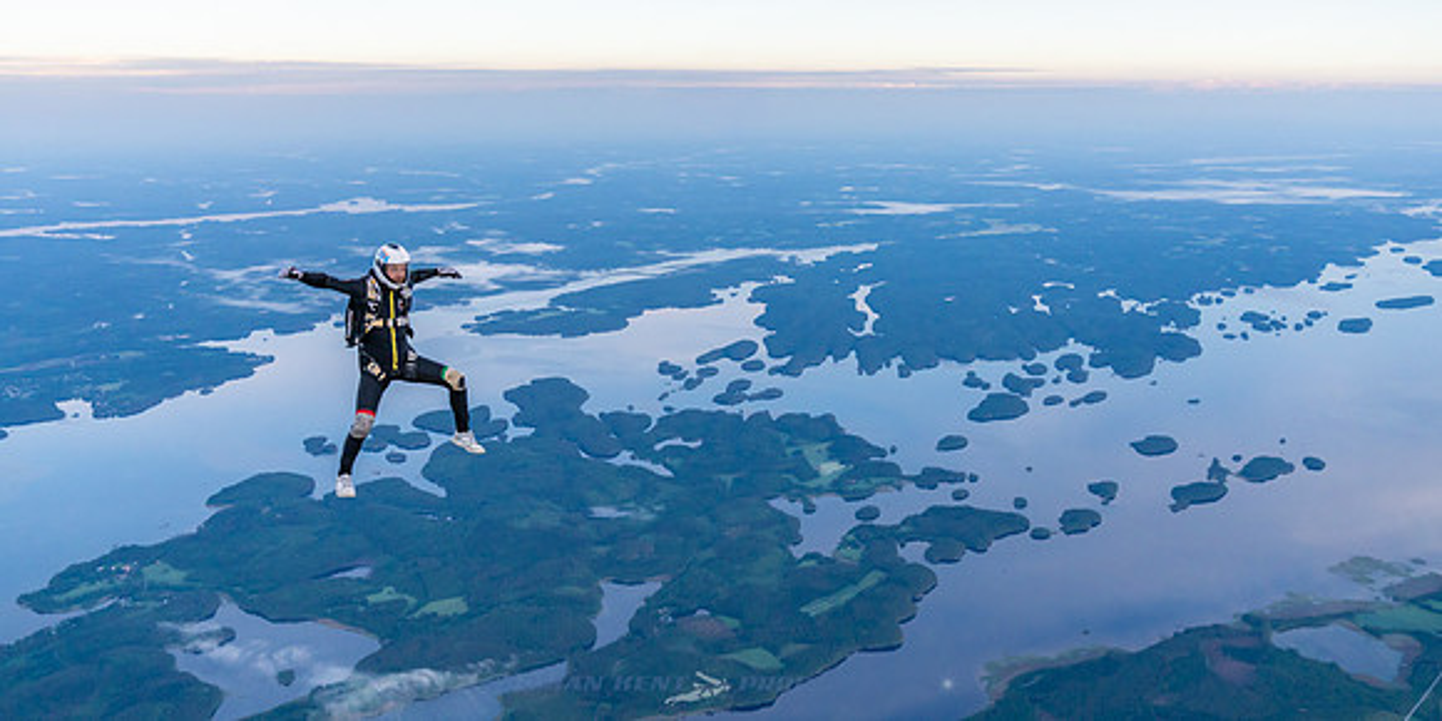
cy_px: 262
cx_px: 683
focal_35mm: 35
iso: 1000
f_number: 4.5
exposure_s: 1/2000
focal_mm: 30
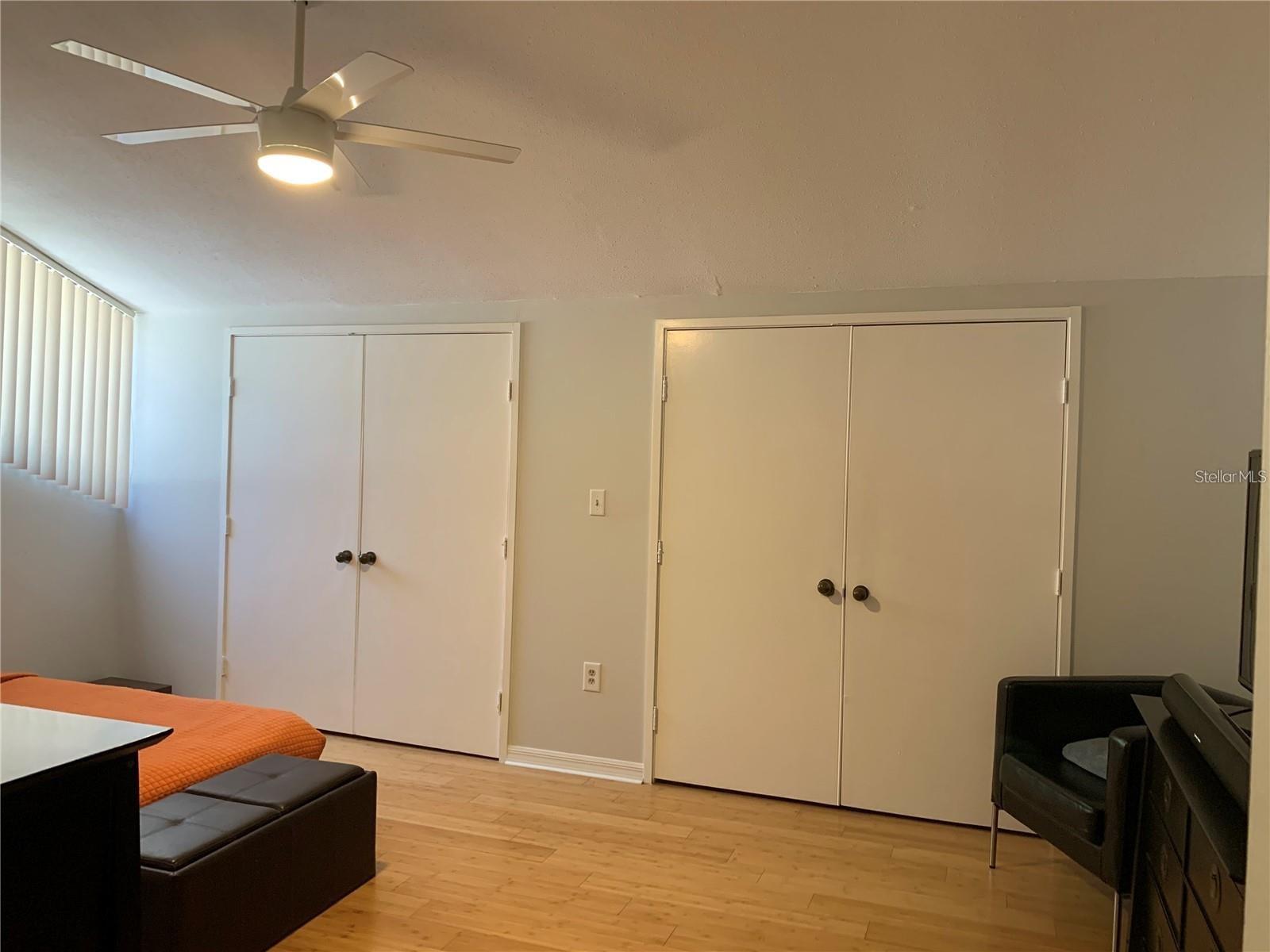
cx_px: 635
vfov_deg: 53.1
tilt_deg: -0.3
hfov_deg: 67.3
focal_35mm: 26
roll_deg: -2.0
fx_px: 954
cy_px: 476
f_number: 1.8
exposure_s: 1/60
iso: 160
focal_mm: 4.25
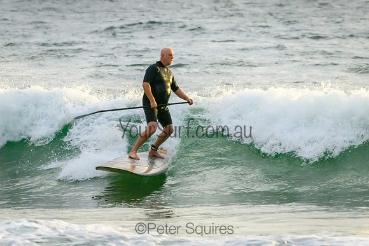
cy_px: 123
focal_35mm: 550
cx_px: 184
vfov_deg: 2.5
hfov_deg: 3.7
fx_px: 5639
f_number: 11
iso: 14400
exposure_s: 1/3200
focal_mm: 550
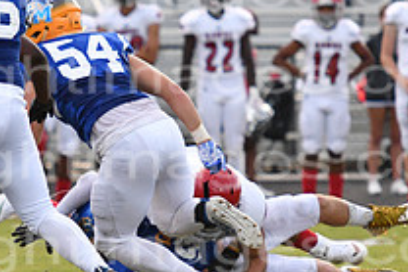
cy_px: 122
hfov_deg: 3.2
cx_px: 57
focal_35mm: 648
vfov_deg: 2.1
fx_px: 7353
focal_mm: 155
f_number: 3.2
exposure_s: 1/2000
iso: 1600
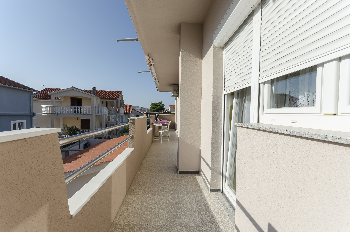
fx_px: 146
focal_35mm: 15
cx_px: 175
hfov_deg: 100.5
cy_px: 116
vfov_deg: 77.1
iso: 100
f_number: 8
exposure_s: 1/400
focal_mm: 10
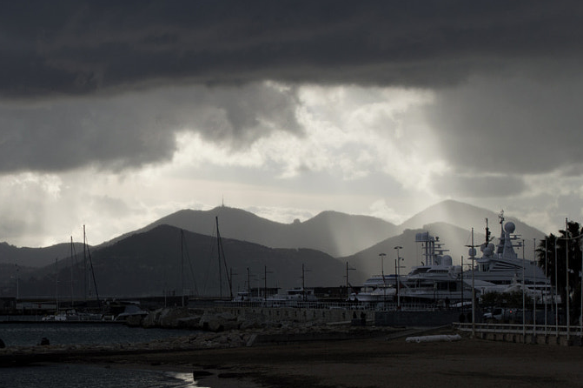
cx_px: 30
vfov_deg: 10.9
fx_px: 2025
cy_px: 200
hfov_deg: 16.1
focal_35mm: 125
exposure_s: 1/250
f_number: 9
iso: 100
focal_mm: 35
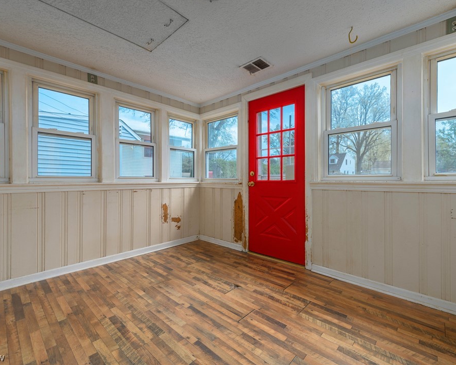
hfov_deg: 93.1
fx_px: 216
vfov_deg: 80.4
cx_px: 231
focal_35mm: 16
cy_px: 181
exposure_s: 1/200
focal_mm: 14
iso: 200
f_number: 8
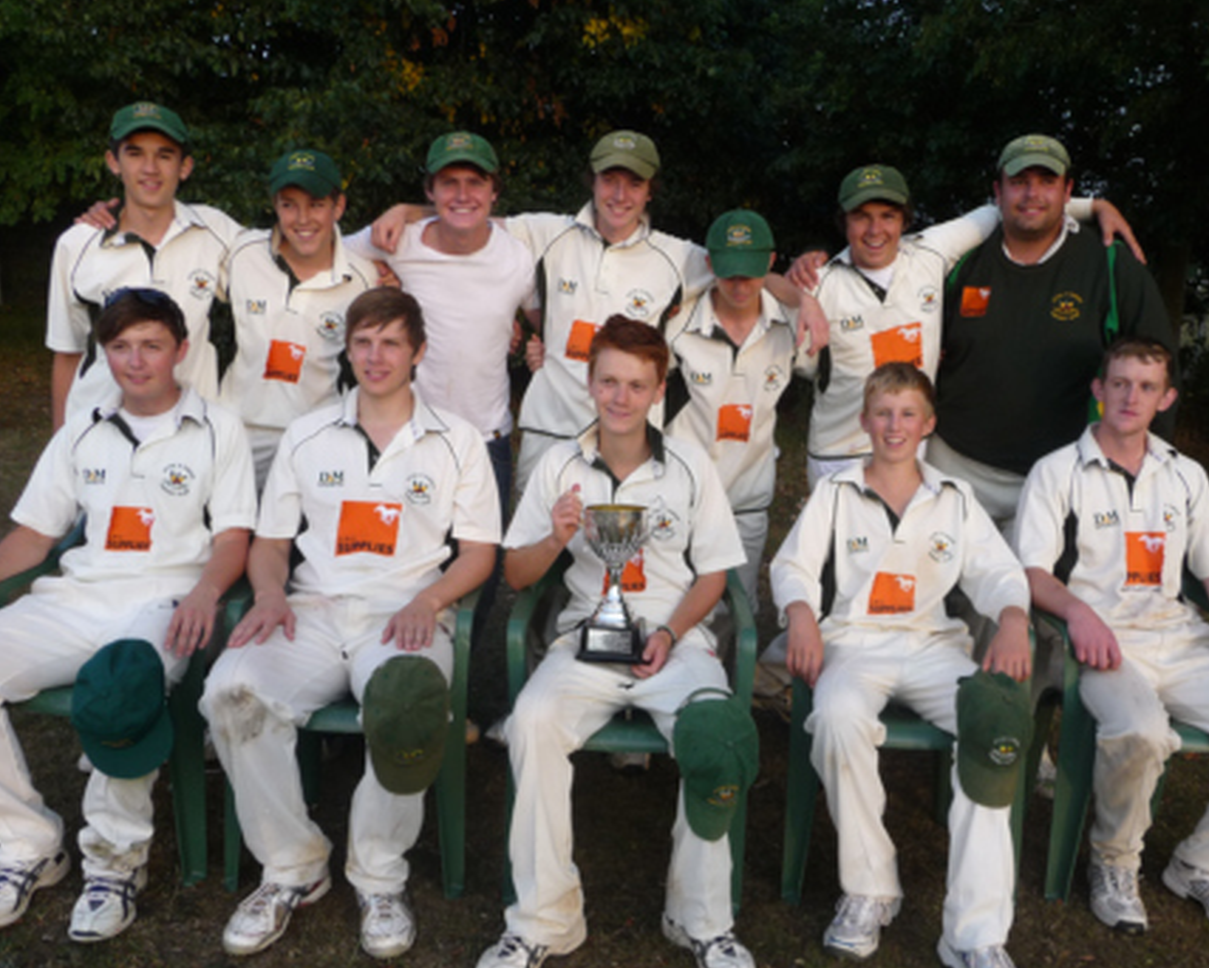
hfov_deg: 55.6
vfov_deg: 45.8
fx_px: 1146
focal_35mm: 32
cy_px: 508
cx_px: 629
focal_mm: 4.7
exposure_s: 1/160
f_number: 3.3
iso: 100
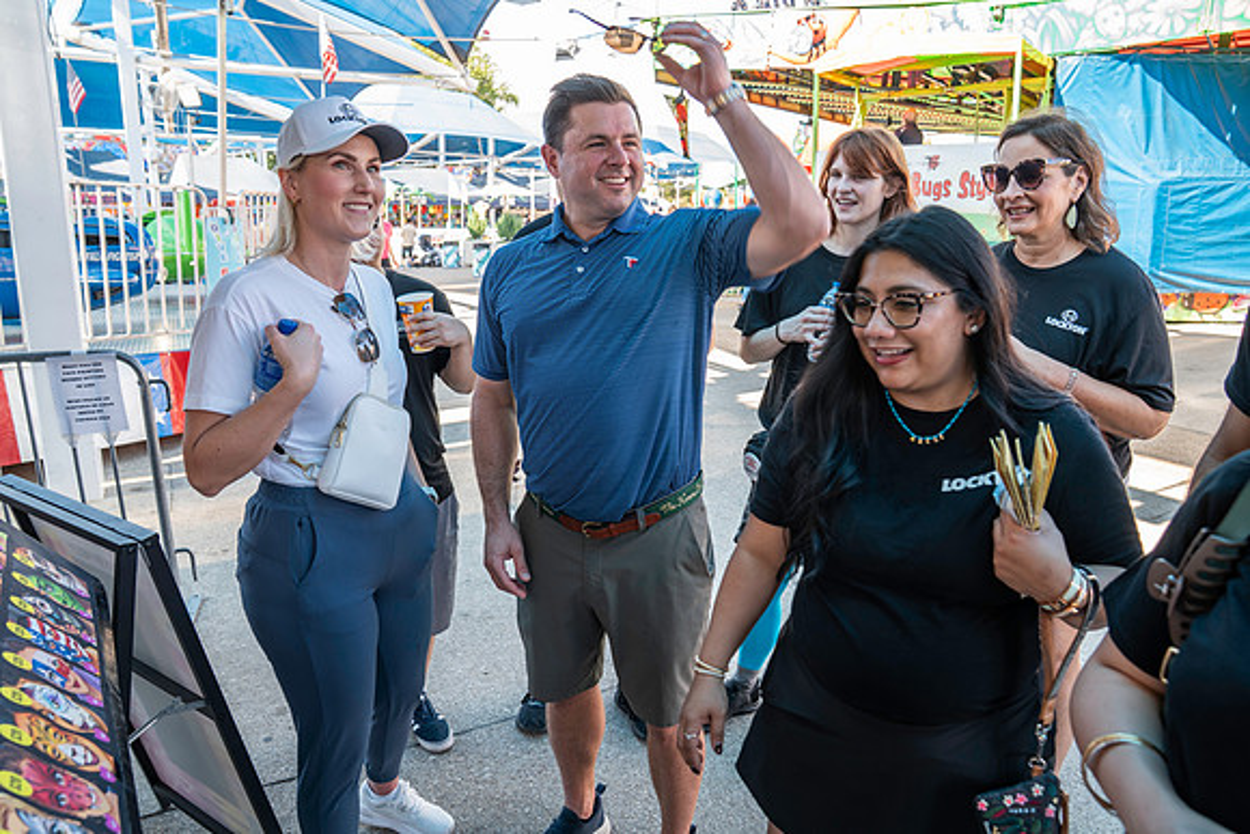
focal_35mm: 24
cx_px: 625
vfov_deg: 53.2
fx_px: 833
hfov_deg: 73.7
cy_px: 417
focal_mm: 24
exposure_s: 1/50
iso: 100
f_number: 4.5
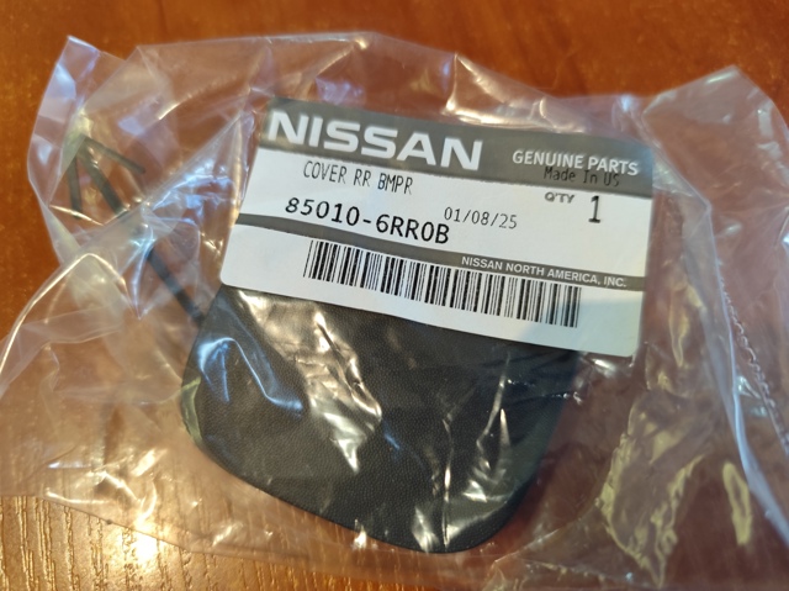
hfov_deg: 74.0
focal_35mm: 23
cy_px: 296
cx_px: 394
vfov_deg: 58.8
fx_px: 524
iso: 800
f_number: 1.65
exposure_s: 1/50
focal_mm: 6.19
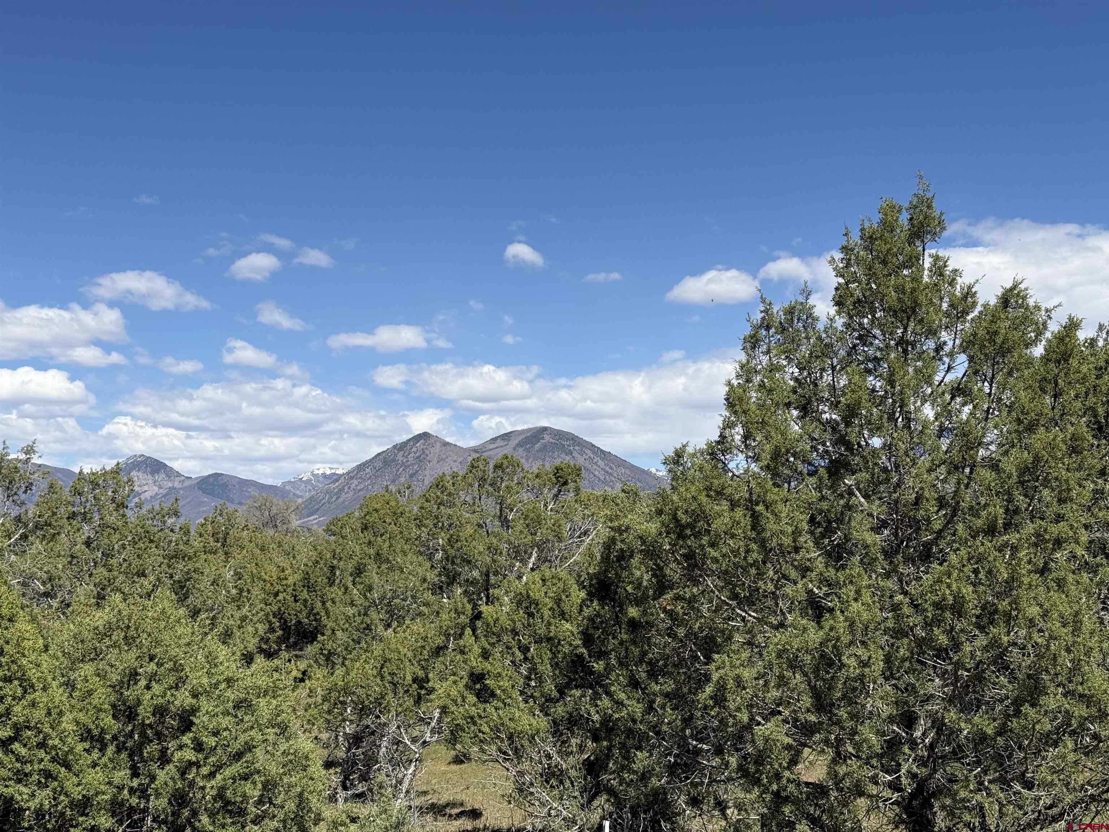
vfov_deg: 30.3
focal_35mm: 48
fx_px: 1538
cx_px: 554
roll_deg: +0.6
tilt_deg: +5.4
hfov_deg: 39.7
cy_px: 416
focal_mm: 6.76
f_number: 1.78
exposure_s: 1/7143
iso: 64
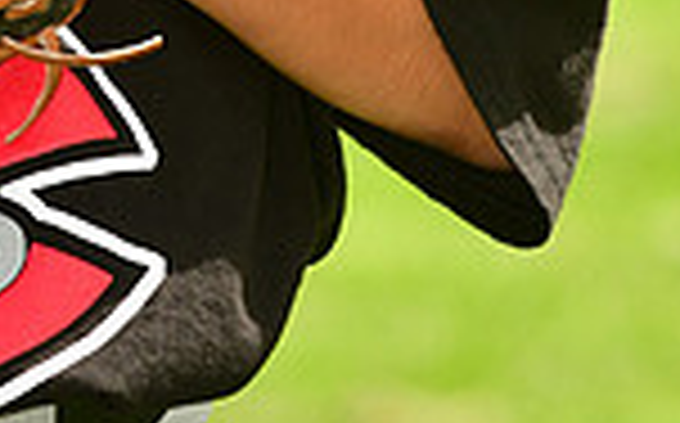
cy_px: -369
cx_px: -79
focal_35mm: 911
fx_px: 16863
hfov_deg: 2.3
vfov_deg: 1.4
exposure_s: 1/640
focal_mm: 155
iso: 200
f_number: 5
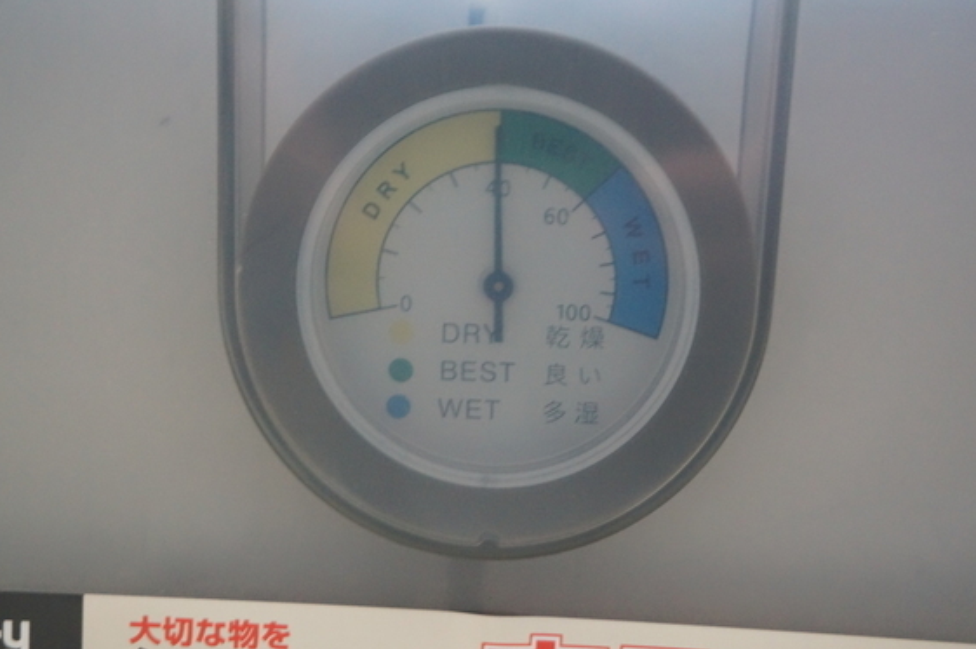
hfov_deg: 42.3
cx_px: 475
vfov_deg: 28.9
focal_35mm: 47
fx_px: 1260
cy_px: 307
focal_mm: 29
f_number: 4.5
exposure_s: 1/25
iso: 3200
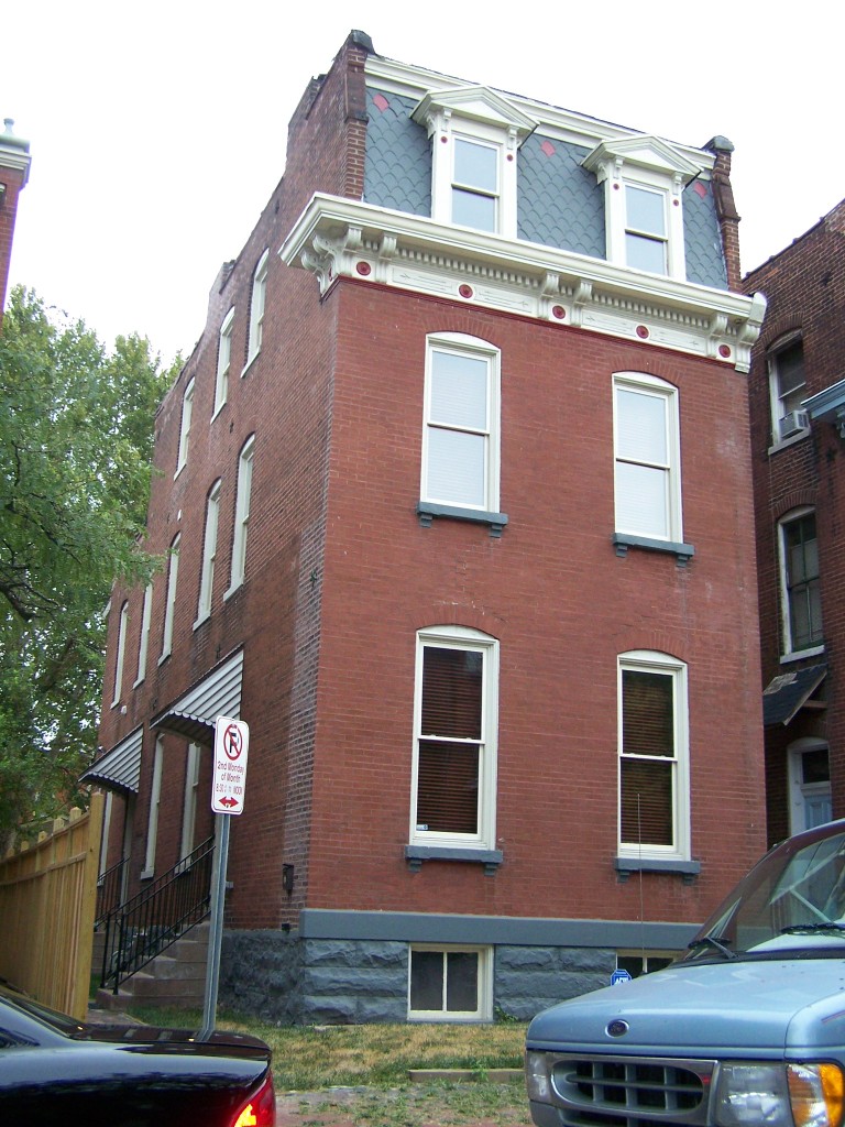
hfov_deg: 37.7
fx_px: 1237
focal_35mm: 38
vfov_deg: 49.0
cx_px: 422
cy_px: 564
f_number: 2.8
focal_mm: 6.3
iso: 160
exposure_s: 1/125
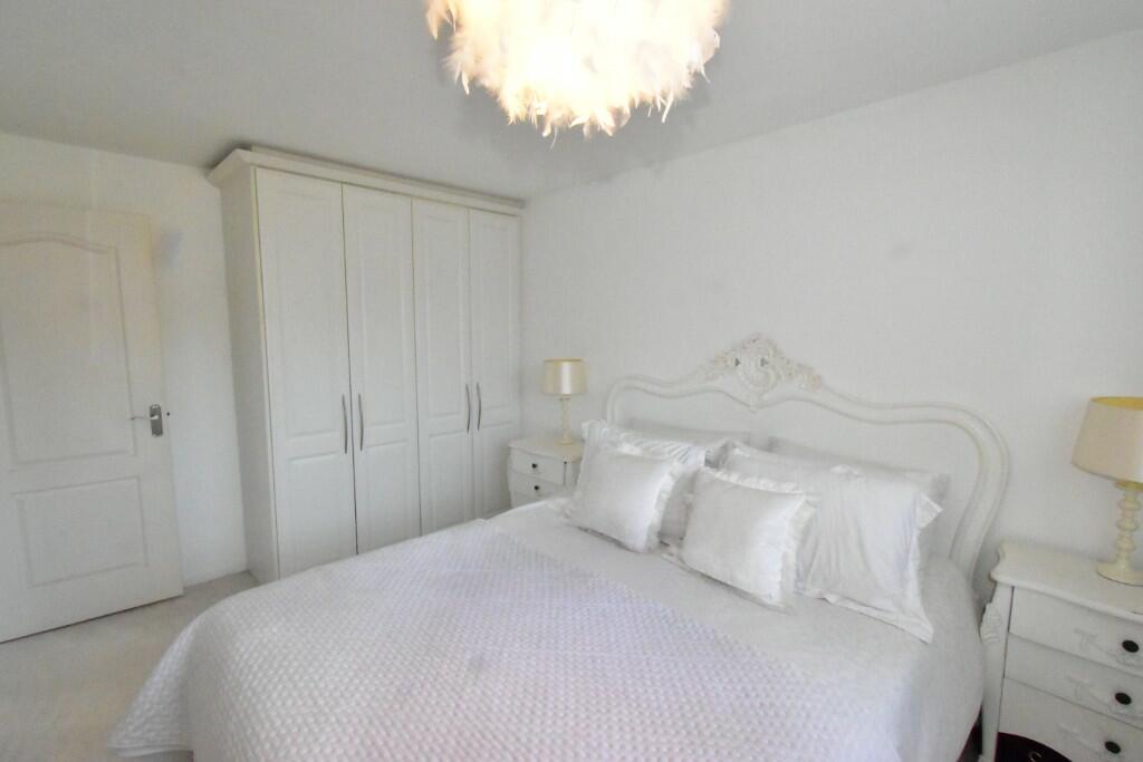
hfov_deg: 100.4
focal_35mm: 15
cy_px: 381
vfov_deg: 77.3
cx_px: 572
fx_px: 476
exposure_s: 1/200
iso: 12800
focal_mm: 10
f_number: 20
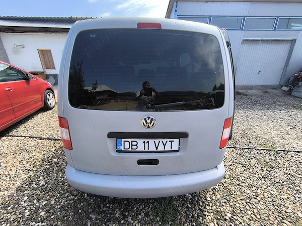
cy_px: 113
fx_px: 140
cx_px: 151
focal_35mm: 16
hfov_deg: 94.5
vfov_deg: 78.1
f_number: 2.2
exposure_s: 1/1414
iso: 50
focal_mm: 1.65
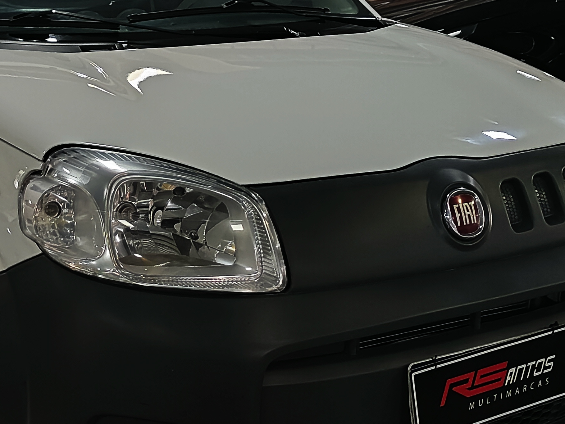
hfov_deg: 31.0
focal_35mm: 61
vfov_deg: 24.0
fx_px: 996
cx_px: 123
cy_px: 222
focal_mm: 4.68
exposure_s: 1/60
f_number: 1.8
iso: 731
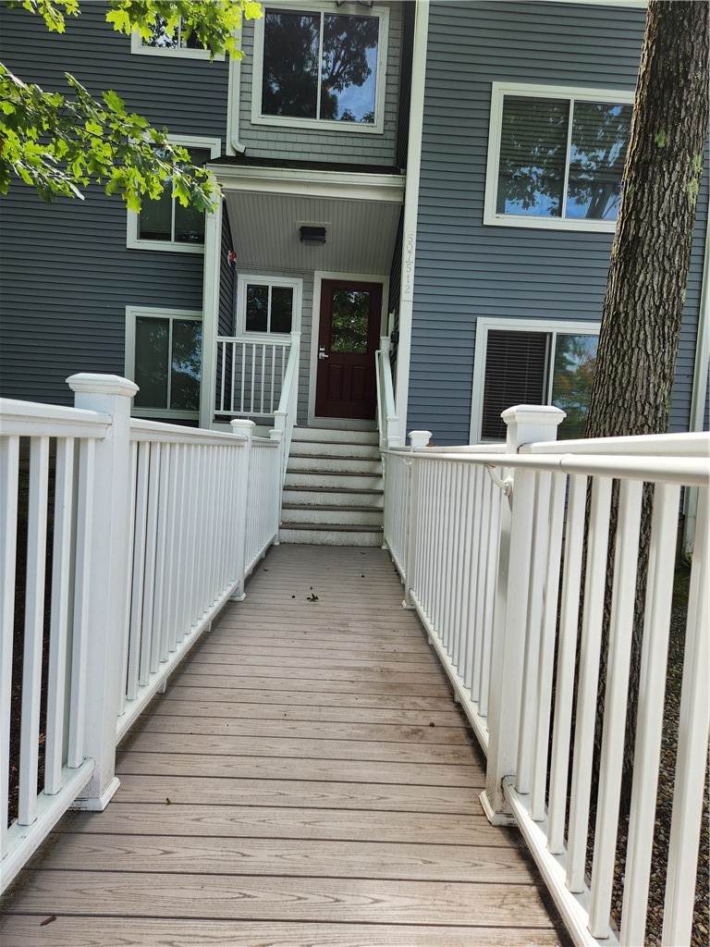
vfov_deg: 73.9
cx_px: 355
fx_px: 629
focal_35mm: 23
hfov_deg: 58.9
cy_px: 474
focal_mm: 5.4
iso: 20
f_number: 1.8
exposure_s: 1/217
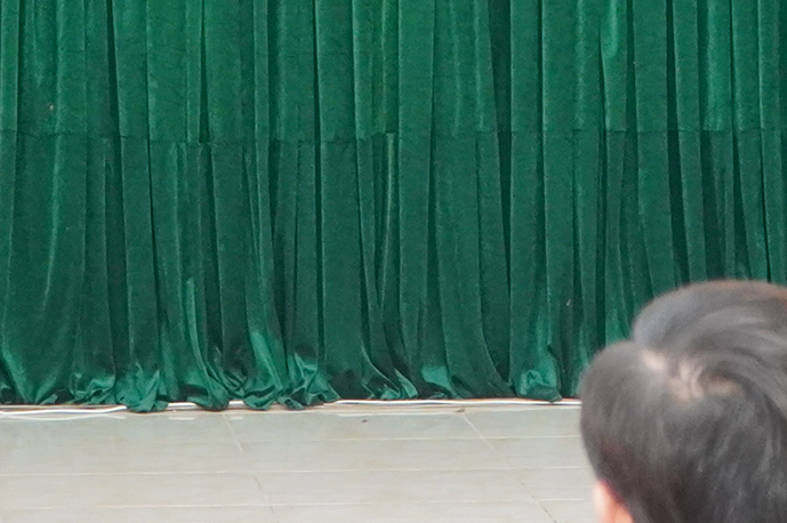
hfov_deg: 9.0
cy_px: -25
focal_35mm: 229
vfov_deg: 6.0
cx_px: 528
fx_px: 5005
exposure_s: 1/160
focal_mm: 35
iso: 2000
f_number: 4
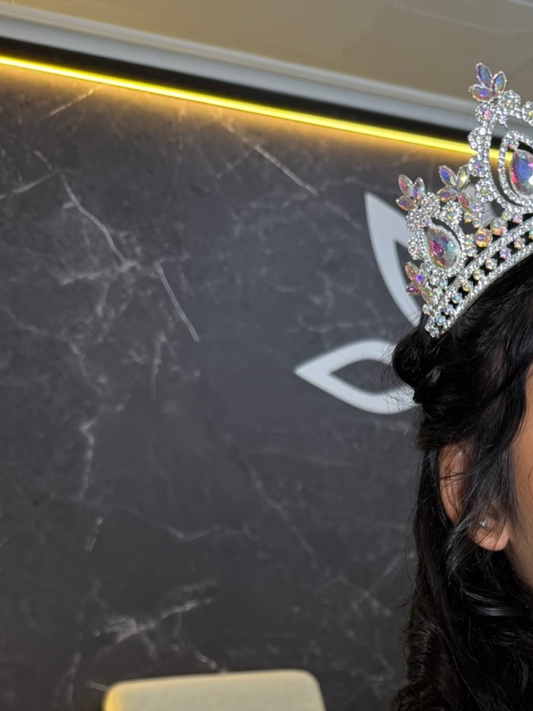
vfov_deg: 32.4
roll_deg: +1.8
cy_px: 756
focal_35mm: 53
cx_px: 544
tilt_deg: -9.5
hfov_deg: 26.0
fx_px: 1088
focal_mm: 6.76
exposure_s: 1/100
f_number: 1.78
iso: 80
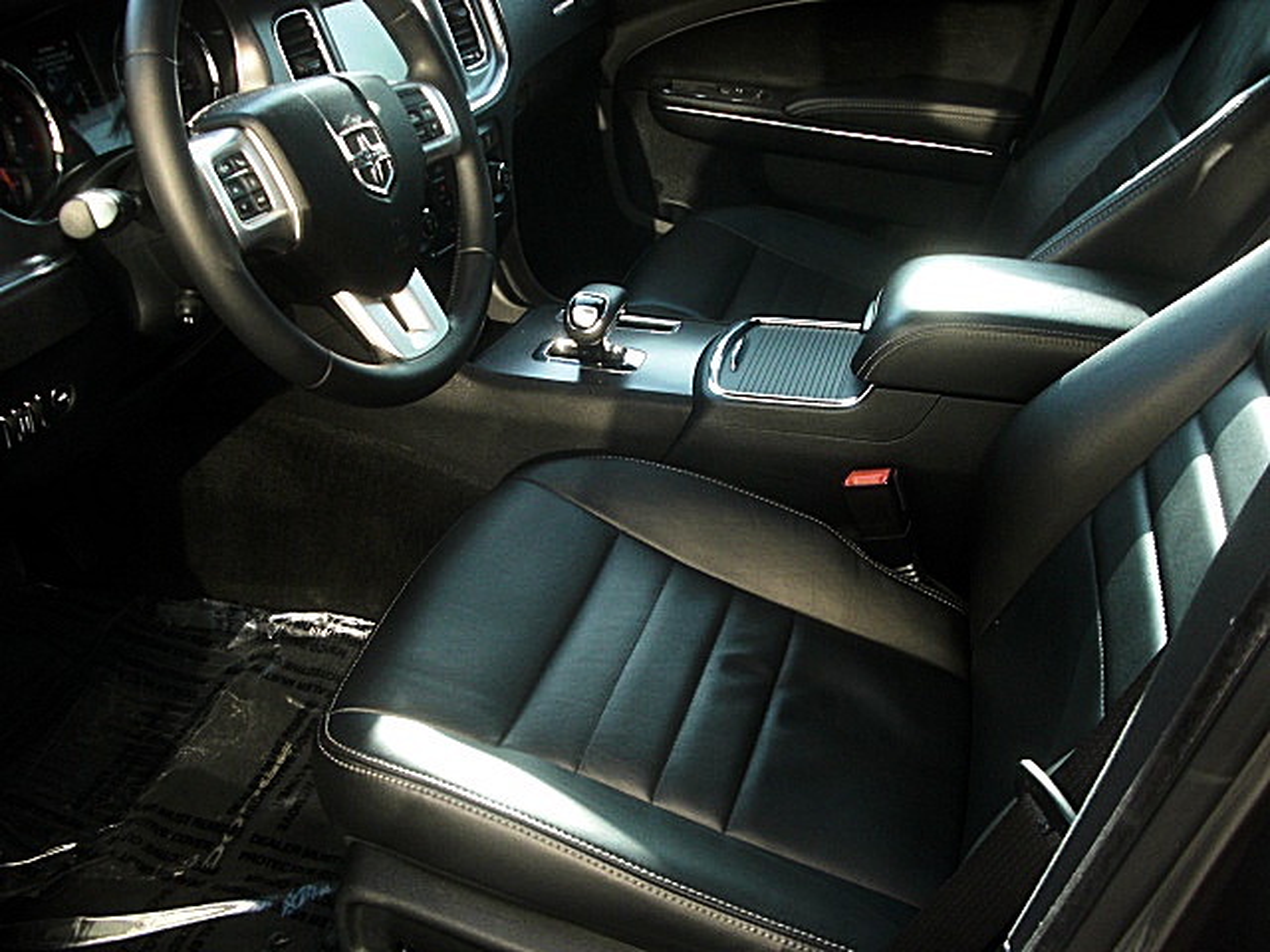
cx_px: 635
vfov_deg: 39.7
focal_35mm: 36
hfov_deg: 51.4
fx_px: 1321
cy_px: 476
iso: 200
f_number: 2.8
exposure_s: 1/125
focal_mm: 6.3
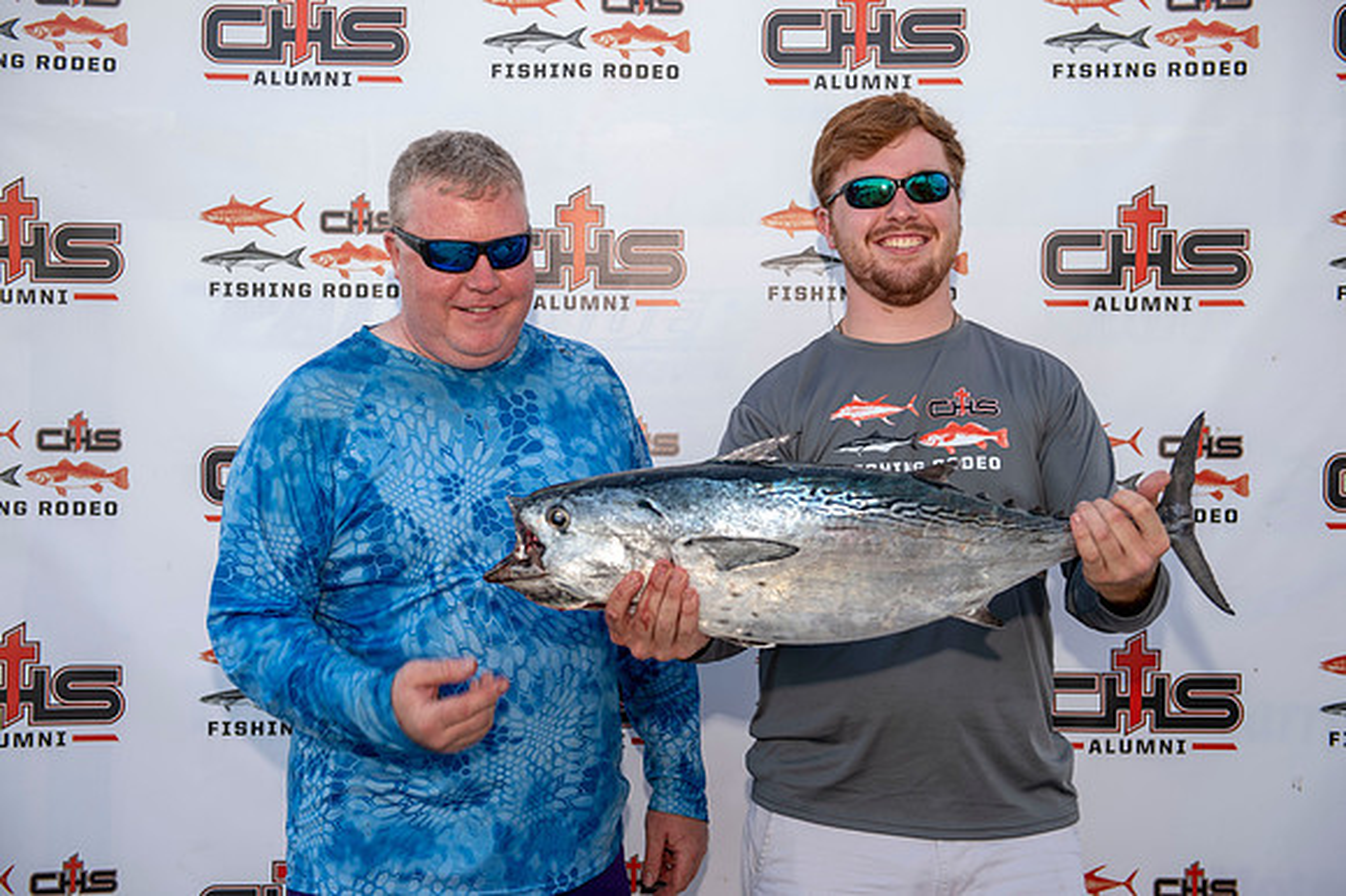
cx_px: 673
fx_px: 1868
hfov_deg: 39.6
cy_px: 448
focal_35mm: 50
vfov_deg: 27.0
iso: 50
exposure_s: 1/100
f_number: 4
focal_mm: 50
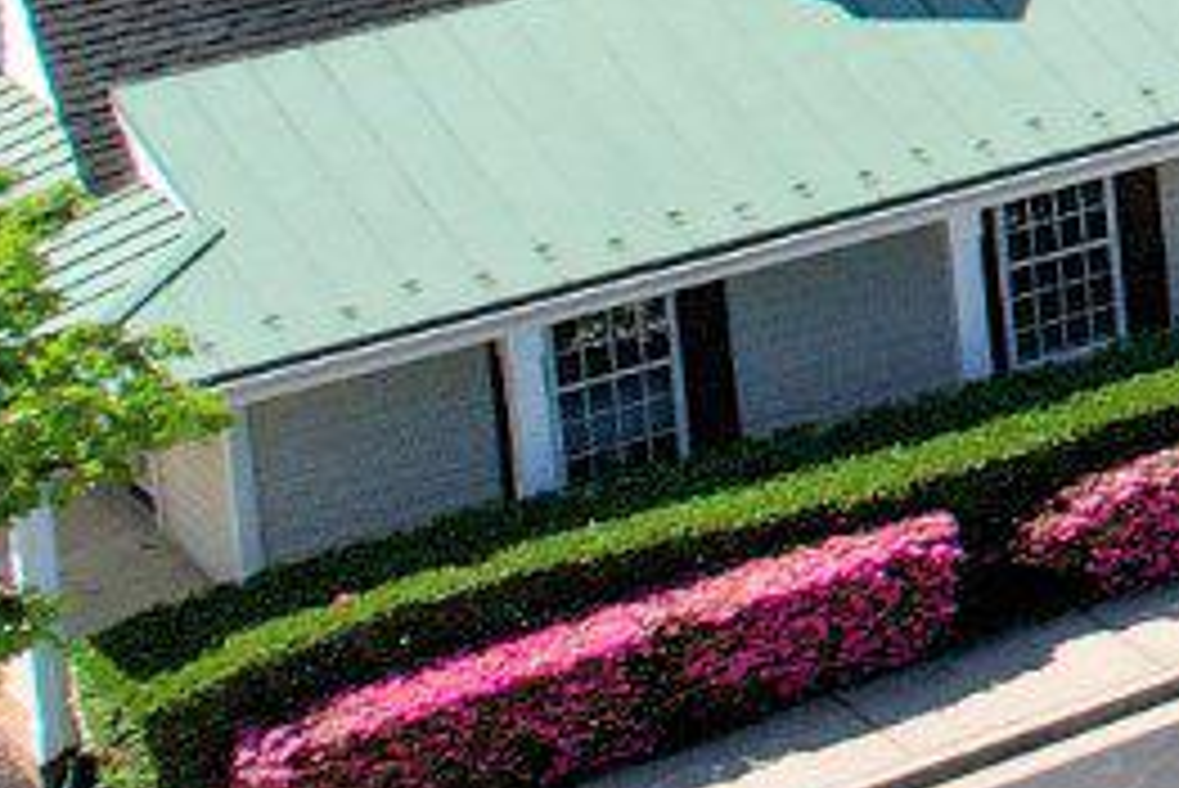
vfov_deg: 7.4
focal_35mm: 172
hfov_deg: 8.5
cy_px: -1187
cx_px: 4203
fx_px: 5636
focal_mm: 8.38
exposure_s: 1/2000
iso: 110
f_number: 2.8
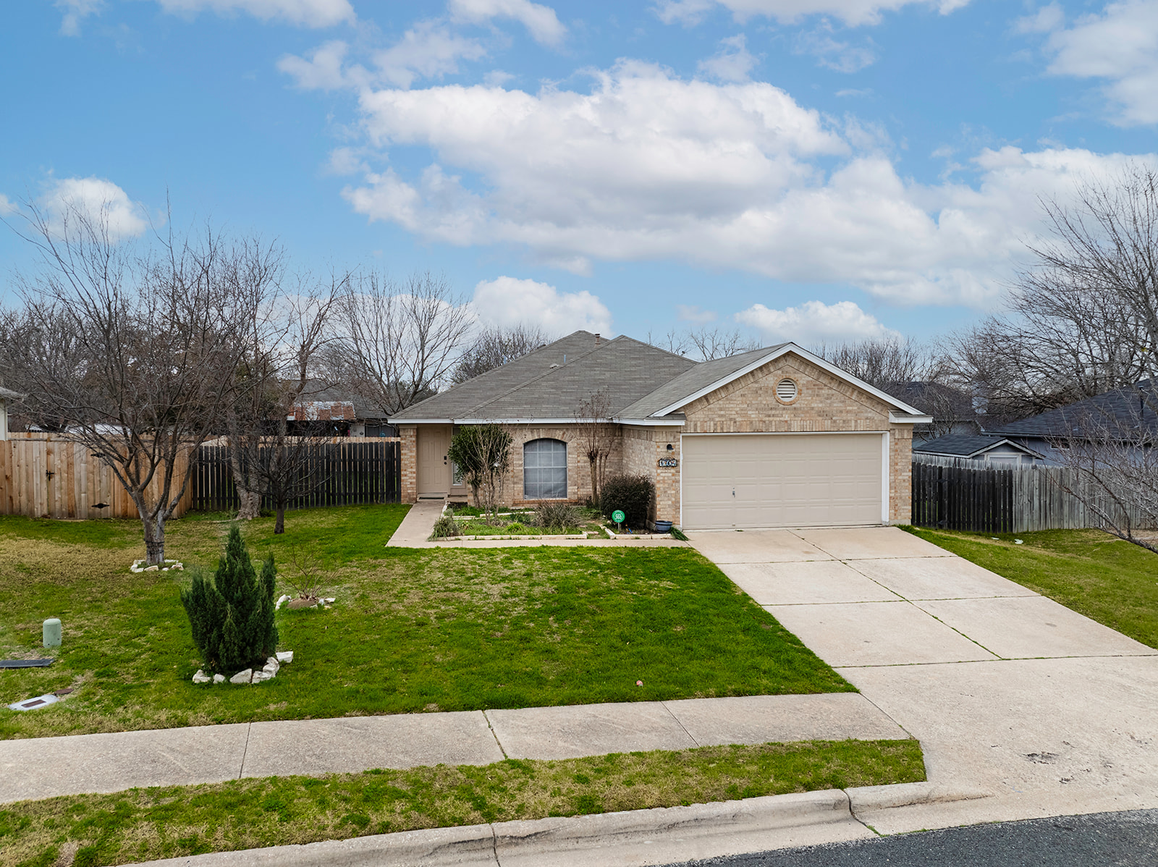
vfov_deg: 56.8
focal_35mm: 24
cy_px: 434
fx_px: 802
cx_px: 579
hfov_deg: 71.6
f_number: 3.5
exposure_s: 1/500
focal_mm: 12.29
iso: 200
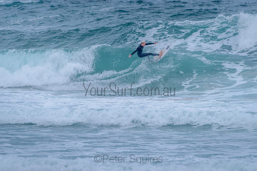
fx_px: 4375
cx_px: 129
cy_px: 66
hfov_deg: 3.4
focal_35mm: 613
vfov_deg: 2.2
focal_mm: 500
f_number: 5.6
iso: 2200
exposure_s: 1/2000
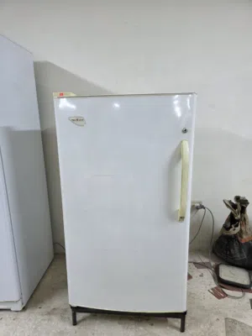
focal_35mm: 23
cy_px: 168
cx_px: 126
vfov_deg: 73.9
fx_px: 223
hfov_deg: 58.9
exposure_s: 1/100
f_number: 1.7
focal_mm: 6.3
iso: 250
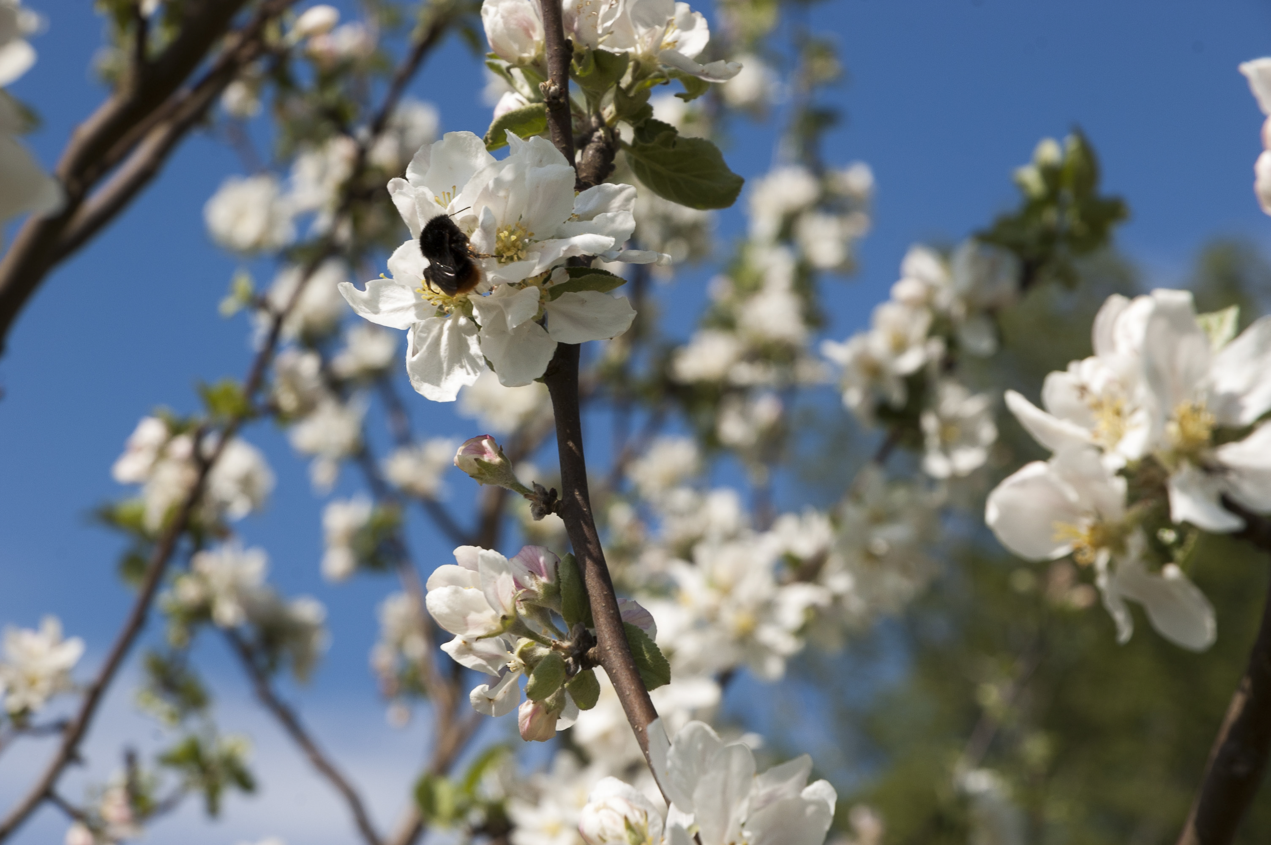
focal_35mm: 105
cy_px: 422
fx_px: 3704
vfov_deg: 13.0
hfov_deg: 19.5
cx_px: 636
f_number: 9.5
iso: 200
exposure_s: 1/350
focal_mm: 70
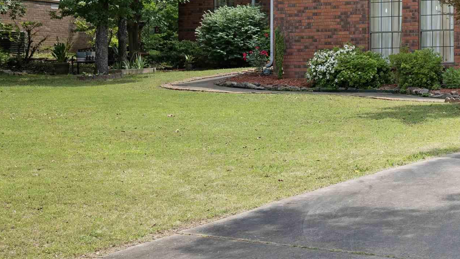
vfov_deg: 14.3
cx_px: 505
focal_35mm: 84
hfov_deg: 23.7
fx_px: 1025
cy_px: 43
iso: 500
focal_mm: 33
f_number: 6.3
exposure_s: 1/400
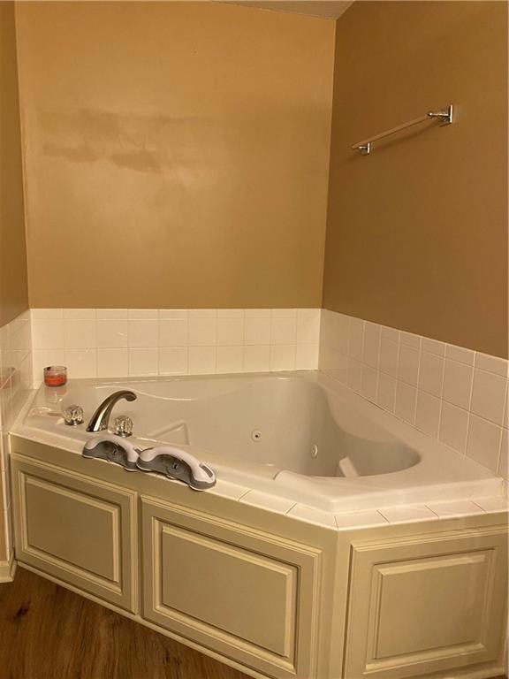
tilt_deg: -8.7
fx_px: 510
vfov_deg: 67.3
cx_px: 254
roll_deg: -0.8
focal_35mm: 26
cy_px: 340
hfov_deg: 53.1
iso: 200
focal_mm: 4.25
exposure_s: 1/60
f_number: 1.8
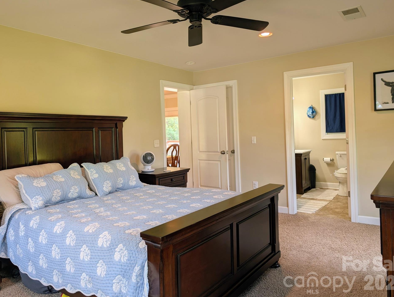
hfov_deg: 67.2
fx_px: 296
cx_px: 195
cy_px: 137
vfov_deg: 53.1
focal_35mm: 26
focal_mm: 6.9
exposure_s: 1/120
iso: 26
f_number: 1.68
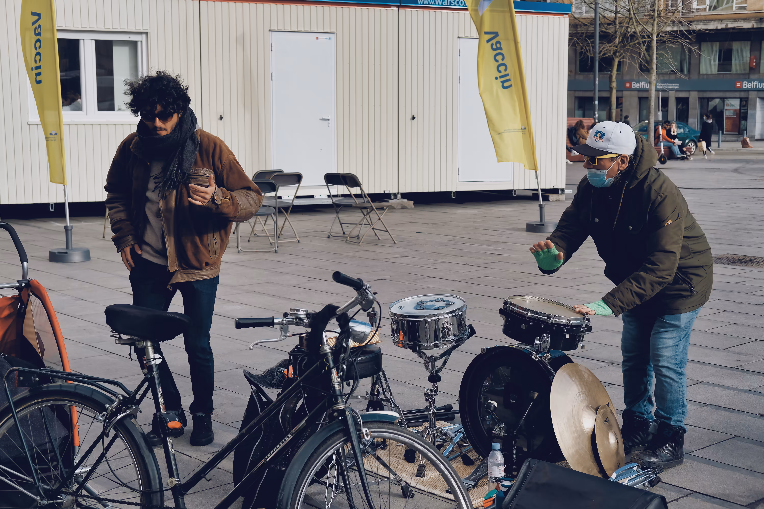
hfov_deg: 37.5
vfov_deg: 25.5
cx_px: 382
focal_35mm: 53
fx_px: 1125
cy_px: 254
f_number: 5.6
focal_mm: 35
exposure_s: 1/1800
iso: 800
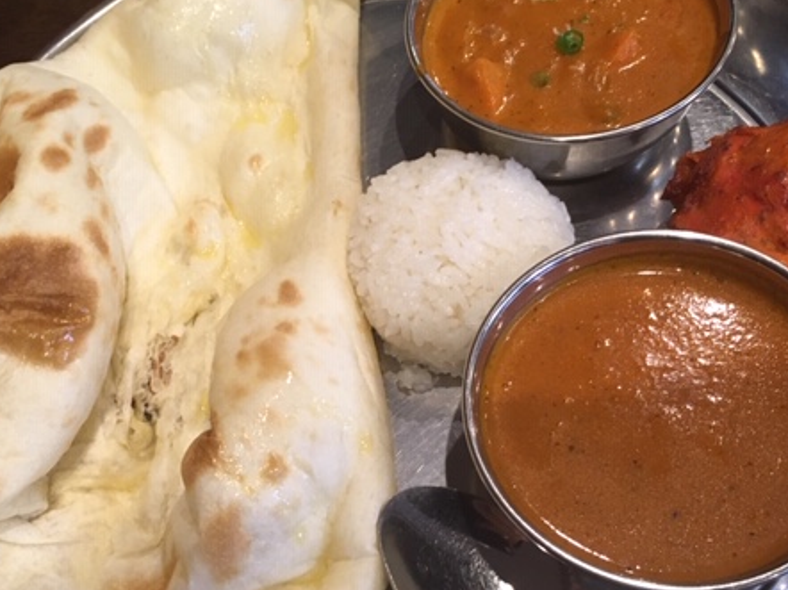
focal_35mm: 42
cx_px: 344
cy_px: 390
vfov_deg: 34.0
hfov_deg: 44.7
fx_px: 956
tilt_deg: -61.3
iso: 125
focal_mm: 4.15
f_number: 2.2
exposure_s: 1/30
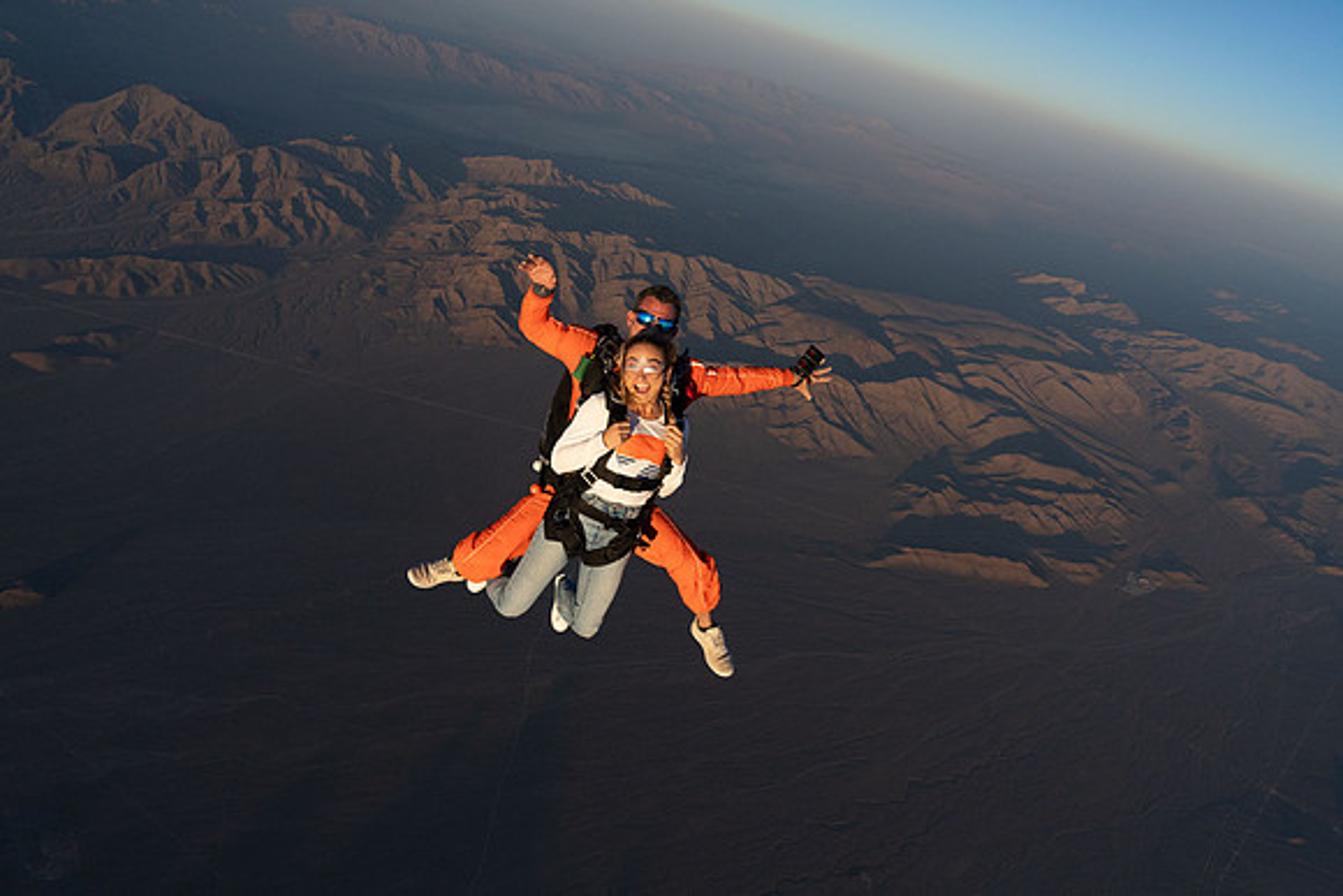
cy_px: 448
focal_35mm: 24
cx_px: 672
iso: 1250
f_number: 9
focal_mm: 24
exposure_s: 1/2000
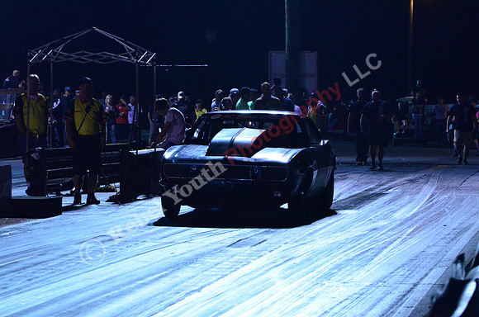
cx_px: 240
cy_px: 158
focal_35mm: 180
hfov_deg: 11.4
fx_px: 2390
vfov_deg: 7.6
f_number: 10
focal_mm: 120
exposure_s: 1/30
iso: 4000
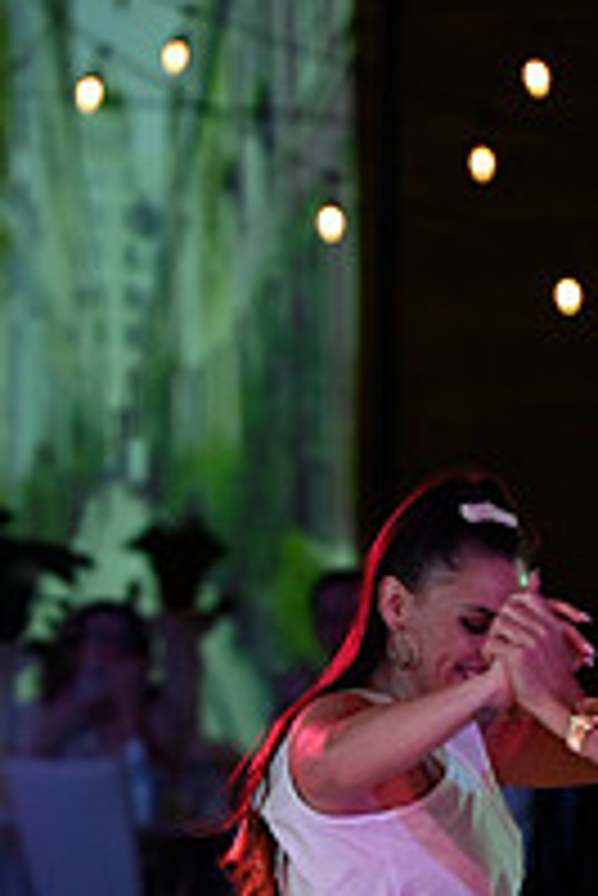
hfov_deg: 2.7
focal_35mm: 509
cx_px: 506
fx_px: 12660
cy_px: 1180
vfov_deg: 4.0
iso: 2000
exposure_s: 1/200
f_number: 5
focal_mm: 175
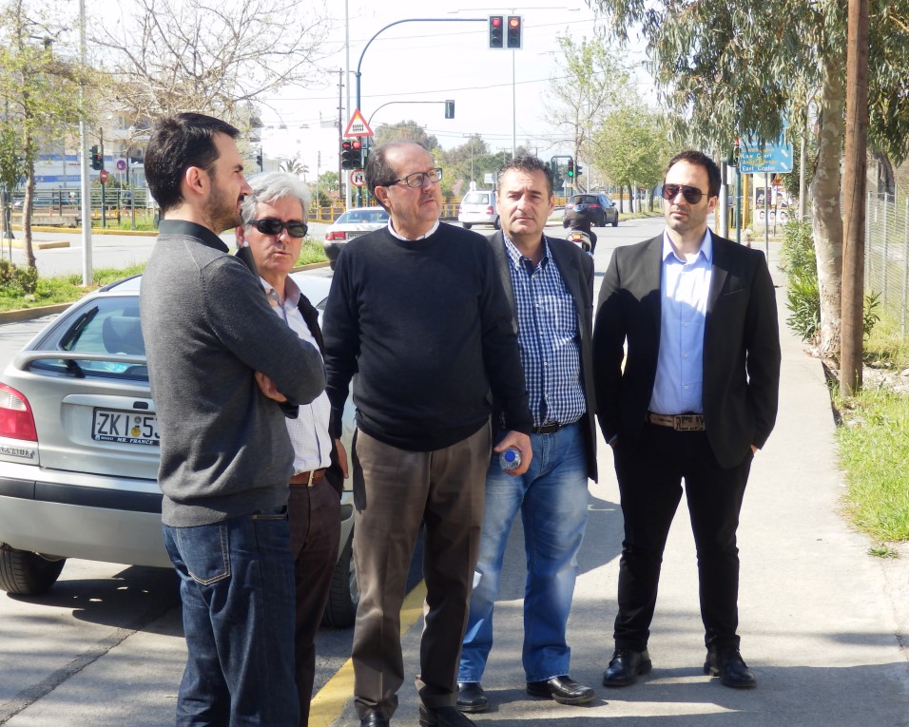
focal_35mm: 69
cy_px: 363
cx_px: 441
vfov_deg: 22.2
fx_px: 1856
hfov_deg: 27.5
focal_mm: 11.9
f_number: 4.4
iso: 80
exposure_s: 1/200
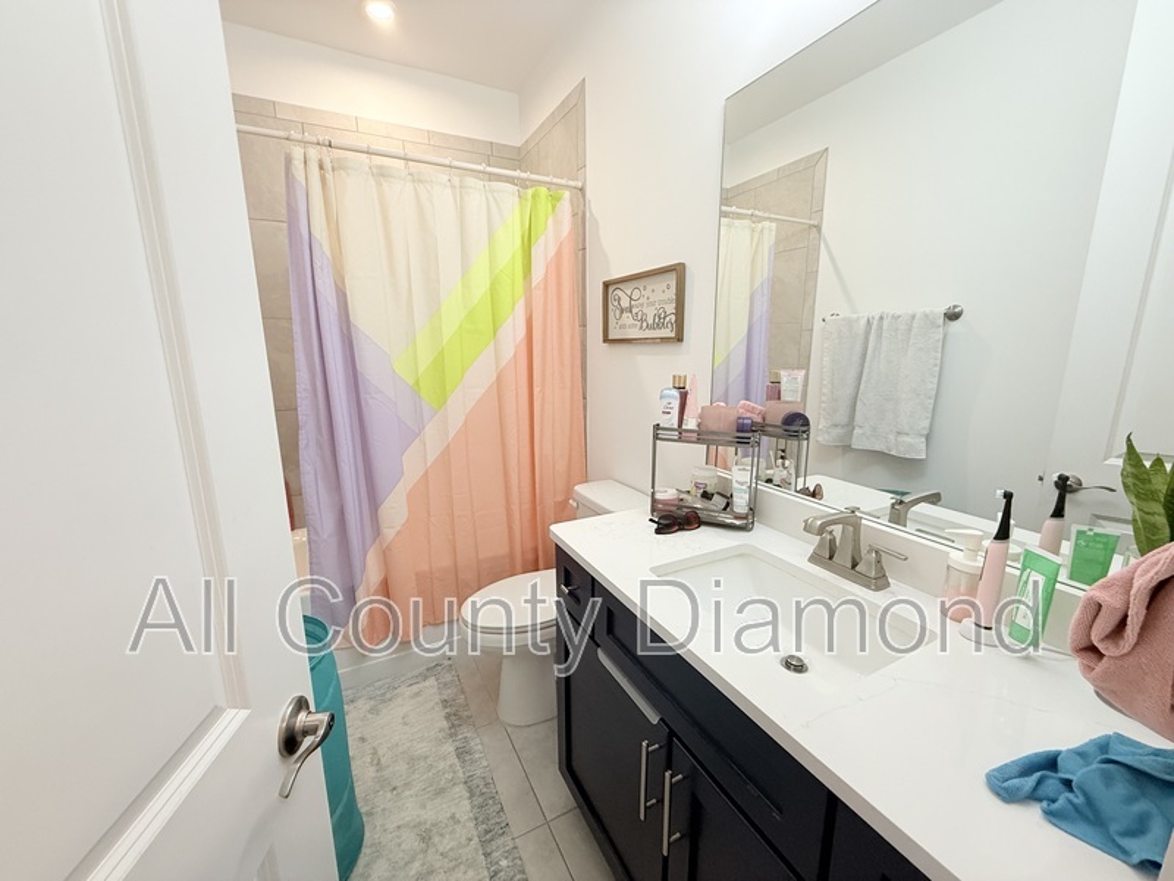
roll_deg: +0.4
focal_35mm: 14
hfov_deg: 102.1
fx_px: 475
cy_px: 440
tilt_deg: -10.6
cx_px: 587
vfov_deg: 85.7
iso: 250
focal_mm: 2.22
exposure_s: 1/120
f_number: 2.2
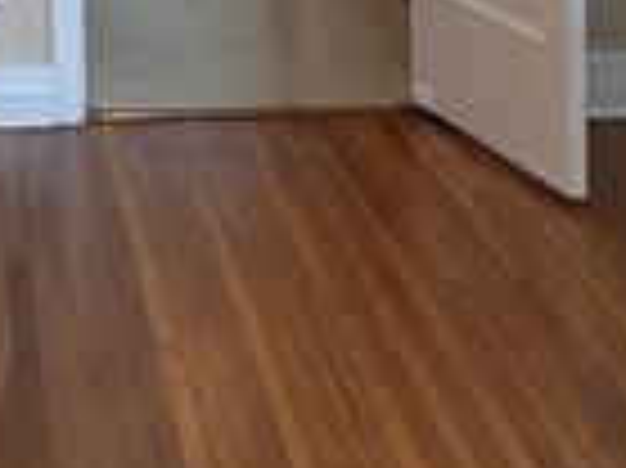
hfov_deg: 14.4
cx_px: -68
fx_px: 2421
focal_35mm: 134
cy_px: -405
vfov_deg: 10.3
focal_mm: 3
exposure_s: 1/60
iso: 32
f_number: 1.8
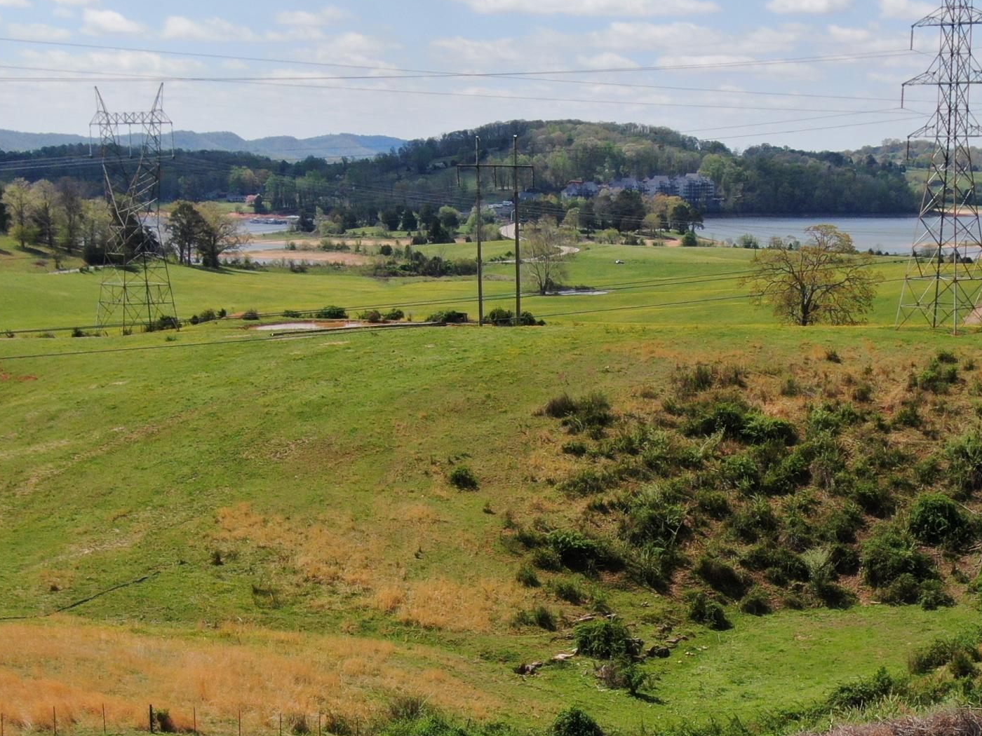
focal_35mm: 75
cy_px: 599
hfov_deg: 25.9
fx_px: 2128
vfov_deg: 19.4
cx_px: 584
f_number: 3.3
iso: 100
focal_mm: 5.94
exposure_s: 1/1000
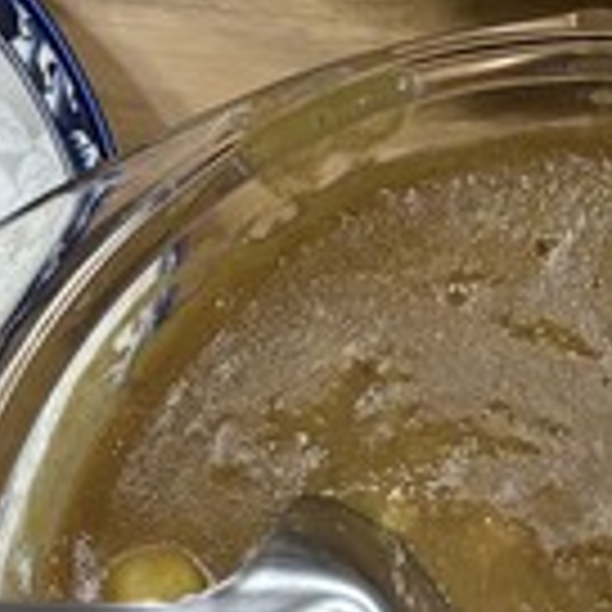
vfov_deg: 13.2
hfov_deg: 13.0
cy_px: 119
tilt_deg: -74.5
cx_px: 621
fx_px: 2640
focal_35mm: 132
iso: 250
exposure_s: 1/60
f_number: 1.6
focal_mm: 5.96
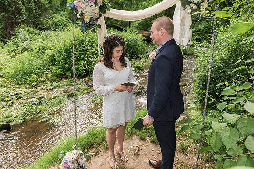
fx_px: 178
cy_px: 82
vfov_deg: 50.9
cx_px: 127
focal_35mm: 25
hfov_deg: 71.0
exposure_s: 1/160
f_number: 4.5
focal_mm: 24
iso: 200
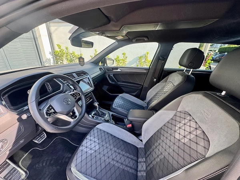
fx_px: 97
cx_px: 120
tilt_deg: -23.5
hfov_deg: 102.1
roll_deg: -2.1
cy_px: 90
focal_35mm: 14
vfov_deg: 85.7
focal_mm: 2.22
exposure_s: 1/99
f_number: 2.2
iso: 80
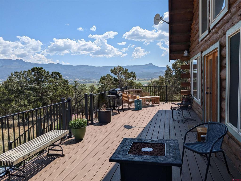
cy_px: 90
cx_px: 120
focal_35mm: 27
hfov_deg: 65.3
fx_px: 188
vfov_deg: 51.4
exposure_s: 1/4673
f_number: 1.73
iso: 54
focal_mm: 4.38
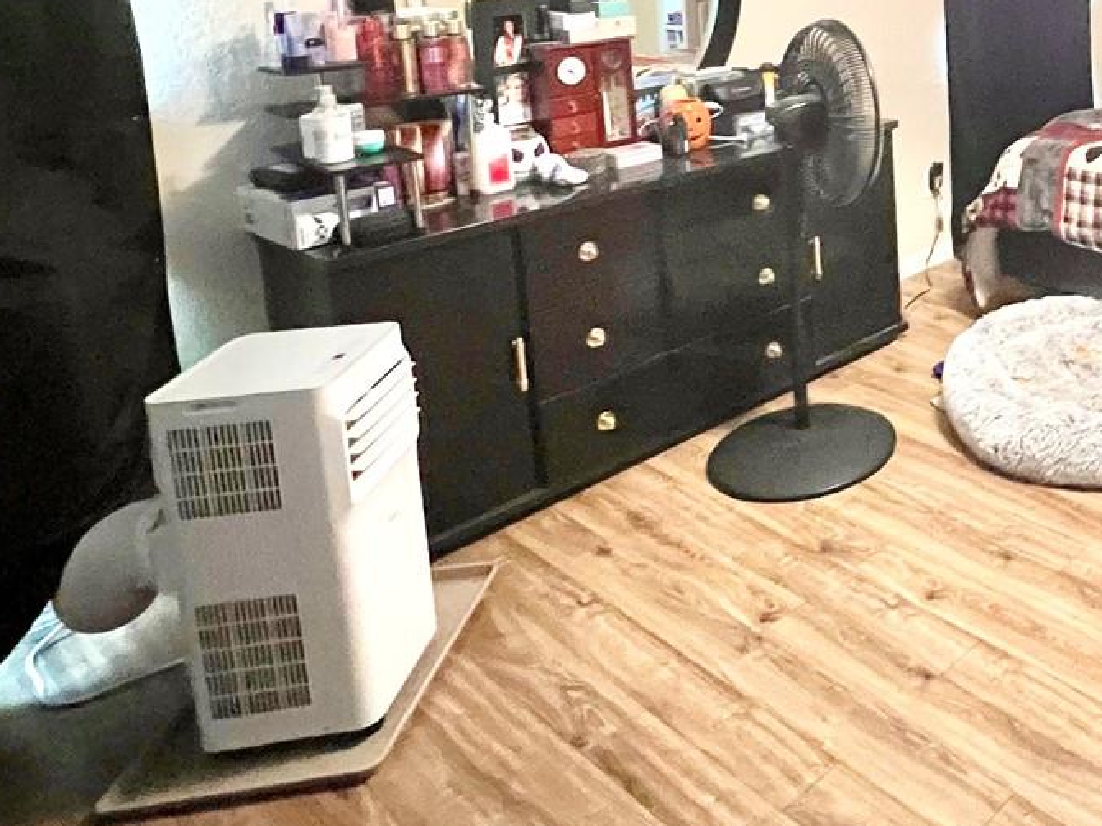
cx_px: 1113
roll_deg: +1.7
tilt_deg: -8.0
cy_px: 49
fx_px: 987
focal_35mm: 31
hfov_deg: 47.8
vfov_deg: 41.1
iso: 800
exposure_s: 1/30
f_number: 1.8
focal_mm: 1.57
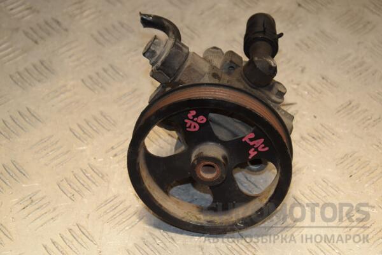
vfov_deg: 13.8
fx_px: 1050
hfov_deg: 20.6
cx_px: 191
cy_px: 128
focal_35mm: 99
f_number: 6.3
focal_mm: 66
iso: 800
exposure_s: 1/200
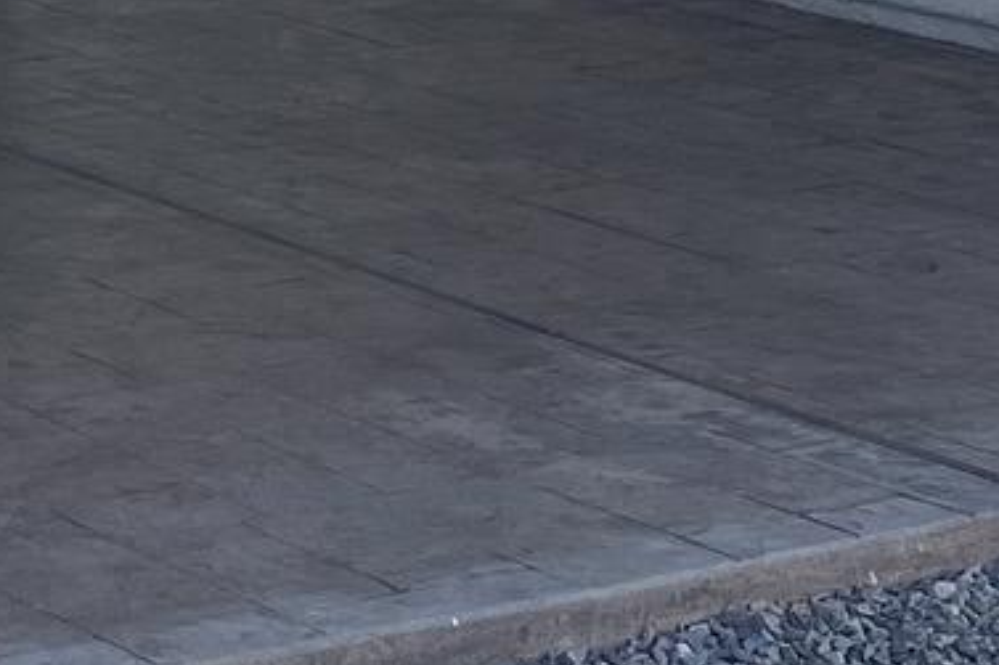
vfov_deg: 9.1
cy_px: -257
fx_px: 4077
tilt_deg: -4.5
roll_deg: +0.5
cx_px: -268
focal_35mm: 147
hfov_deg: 13.5
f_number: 1.8
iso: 32
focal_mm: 4.25
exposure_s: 1/597
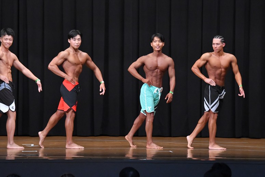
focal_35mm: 183
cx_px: 132
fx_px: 1346
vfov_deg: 7.5
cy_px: 88
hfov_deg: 11.2
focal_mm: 122
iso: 8000
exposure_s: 1/400
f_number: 5.6
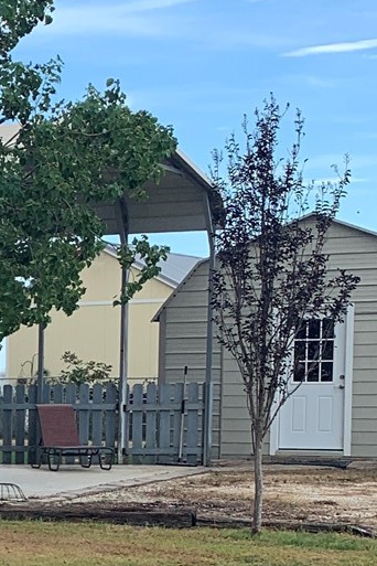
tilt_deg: -4.7
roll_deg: +0.7
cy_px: 523
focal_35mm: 108
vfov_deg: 18.6
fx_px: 1696
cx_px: -396
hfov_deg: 11.4
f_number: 1.8
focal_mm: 4.25
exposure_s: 1/1299
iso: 25
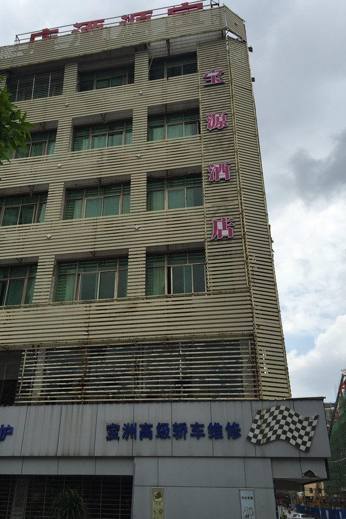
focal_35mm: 31
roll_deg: -1.7
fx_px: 447
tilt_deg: +27.4
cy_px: 258
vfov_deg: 60.3
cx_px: 147
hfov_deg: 42.2
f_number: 2.2
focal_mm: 4.15
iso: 32
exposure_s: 1/1647
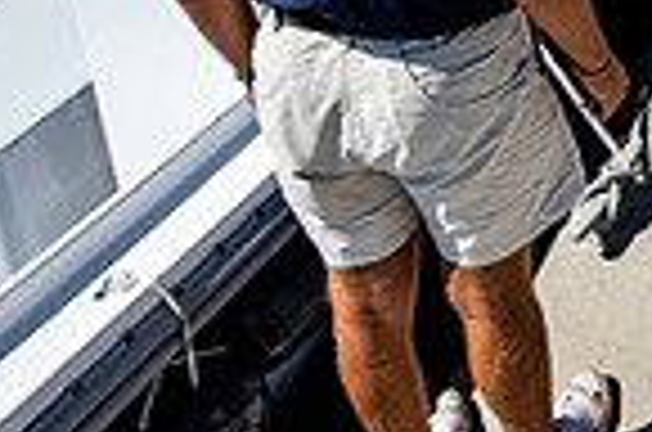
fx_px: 1138
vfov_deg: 18.4
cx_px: 917
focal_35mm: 63
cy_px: -263
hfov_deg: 25.7
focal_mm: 15
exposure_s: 1/3200
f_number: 6.3
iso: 400
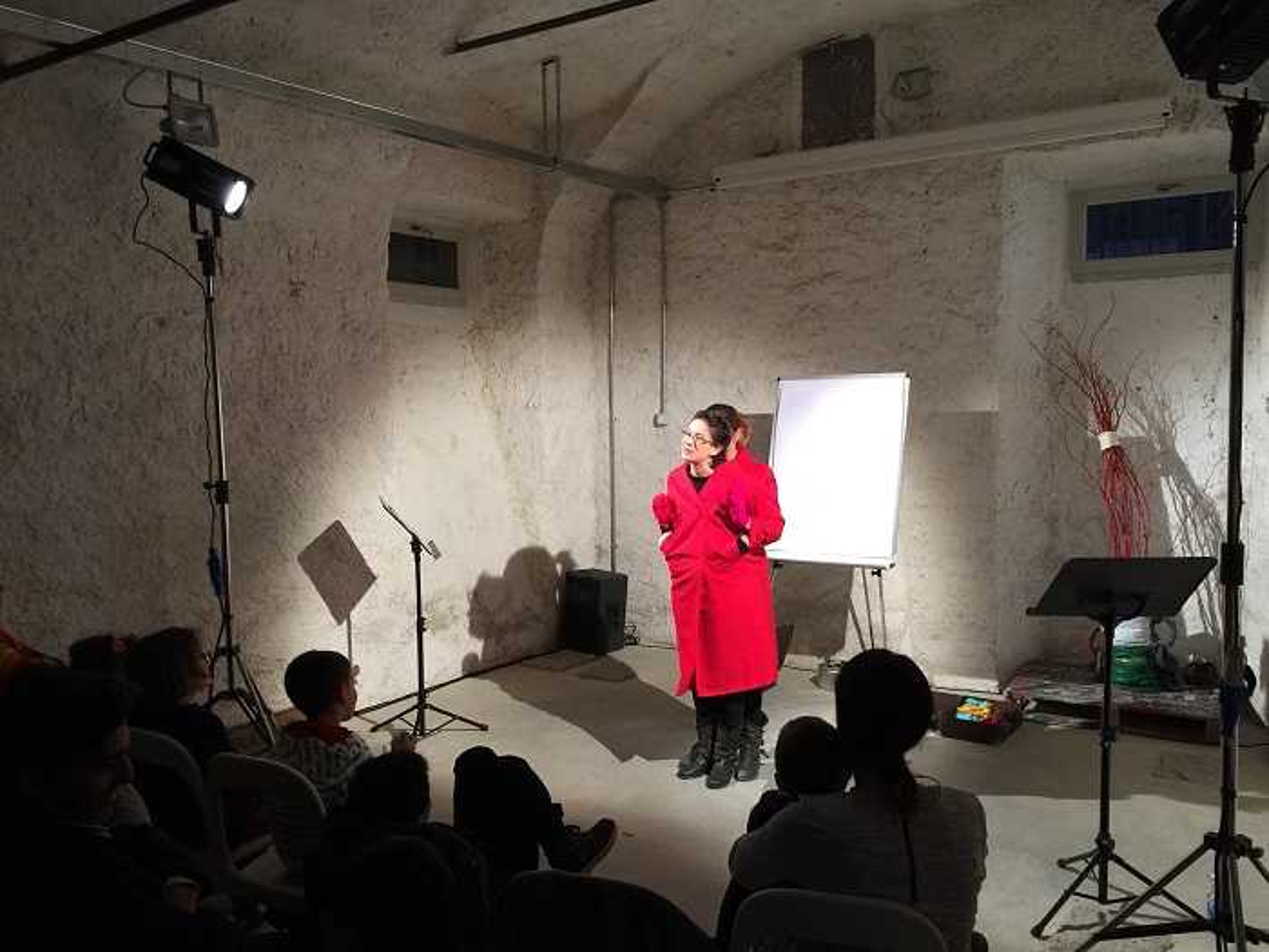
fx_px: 1063
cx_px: 634
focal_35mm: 29
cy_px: 476
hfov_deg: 61.7
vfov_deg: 48.2
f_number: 2.2
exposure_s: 1/33
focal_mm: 4.15
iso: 64
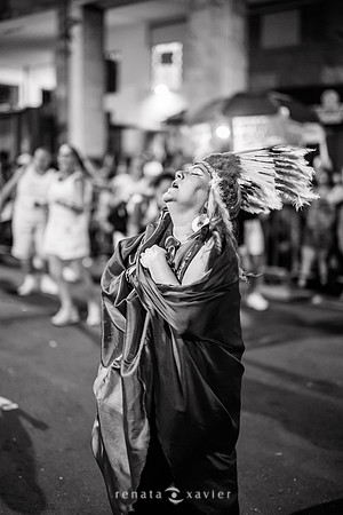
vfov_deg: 39.6
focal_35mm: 50
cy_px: 258
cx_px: 172
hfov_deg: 27.0
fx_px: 715
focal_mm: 50
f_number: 1.2
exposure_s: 1/320
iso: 2000
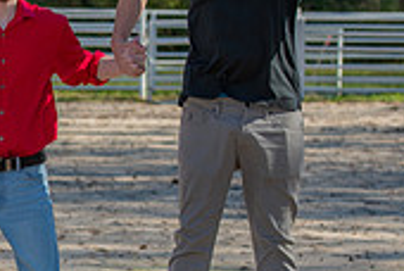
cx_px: -71
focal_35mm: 238
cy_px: 190
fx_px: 2676
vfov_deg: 5.8
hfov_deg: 8.5
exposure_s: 1/250
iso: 50
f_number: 4
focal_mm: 70
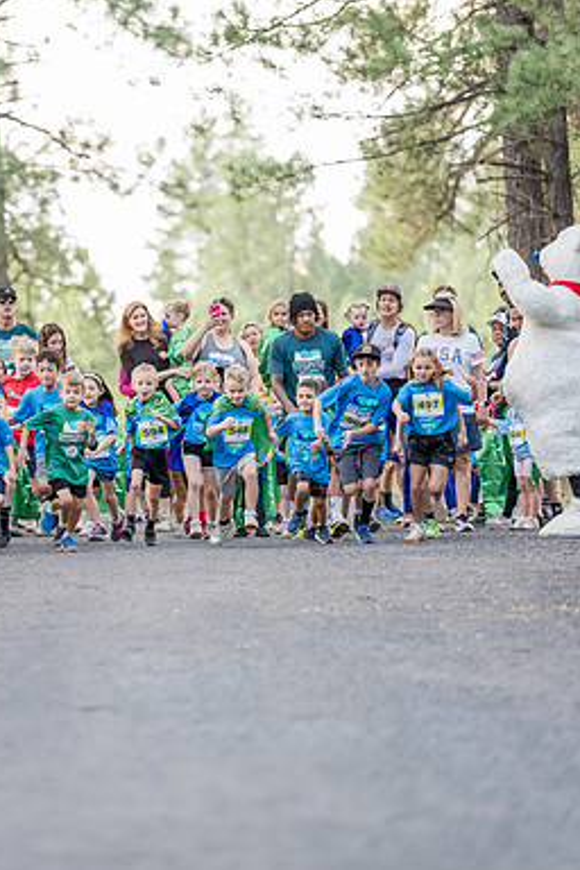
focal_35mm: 259
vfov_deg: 8.0
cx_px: 118
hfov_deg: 5.3
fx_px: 6259
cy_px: 434
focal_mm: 171.4
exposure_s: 1/500
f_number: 2.8
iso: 1000
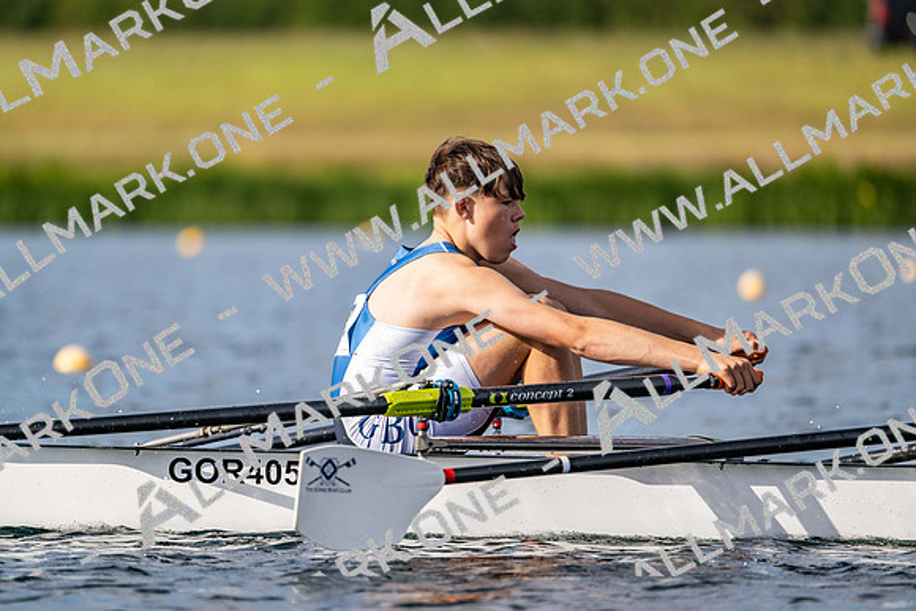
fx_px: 10180
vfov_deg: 3.4
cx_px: 458
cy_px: 306
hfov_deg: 5.2
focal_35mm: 400
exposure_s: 1/2500
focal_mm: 400
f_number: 4.5
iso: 320
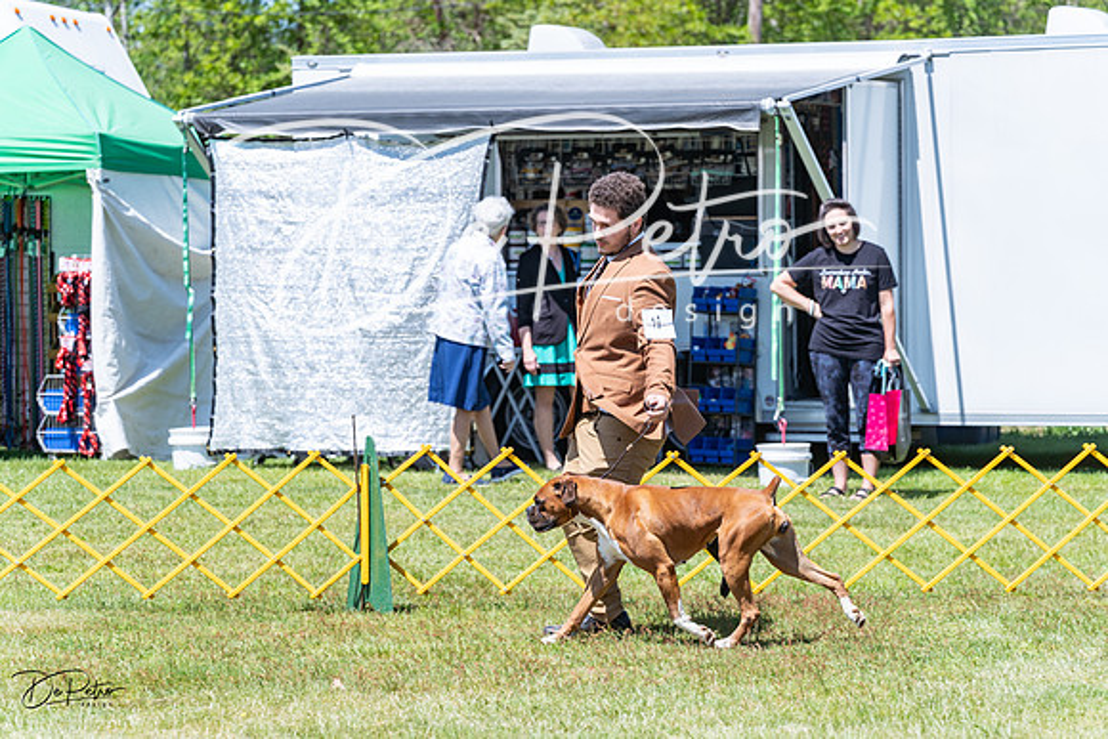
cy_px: 370
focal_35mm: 134
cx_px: 554
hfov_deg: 15.3
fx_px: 4125
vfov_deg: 10.2
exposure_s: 1/640
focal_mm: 134
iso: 250
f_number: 6.3
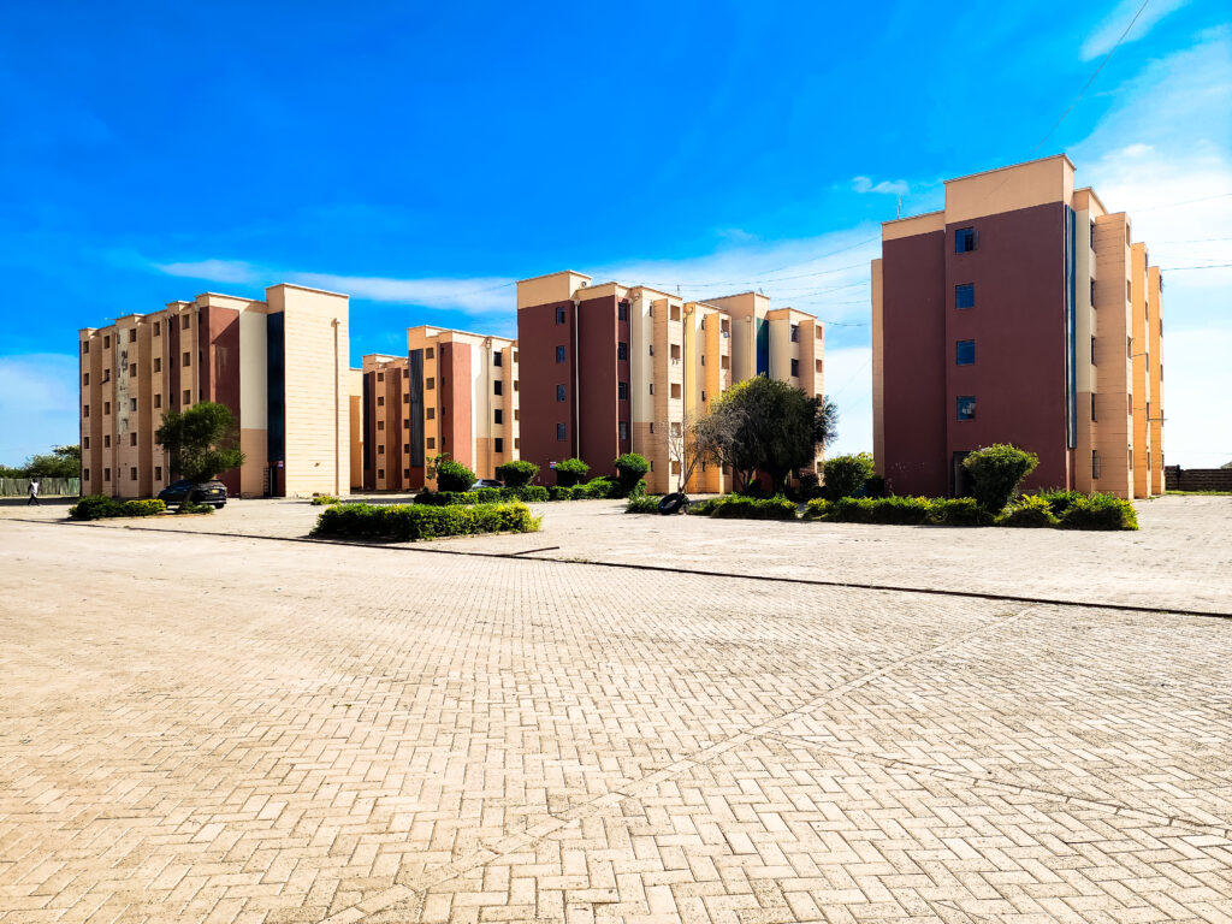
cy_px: 462
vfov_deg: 58.9
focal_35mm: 23
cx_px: 616
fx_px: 819
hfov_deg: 73.9
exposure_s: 1/827
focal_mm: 6.4
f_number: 1.8
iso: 12
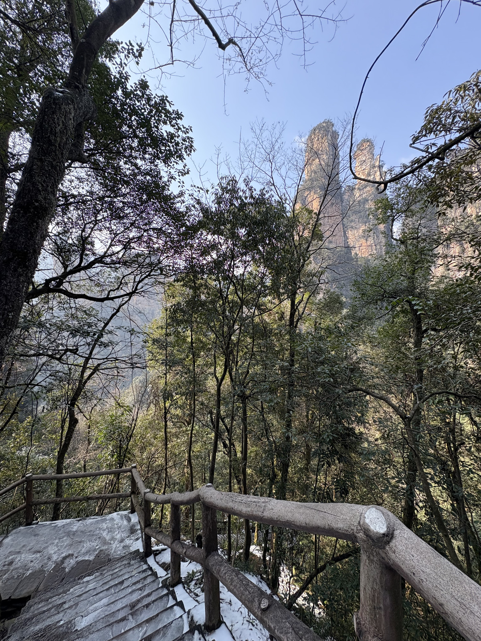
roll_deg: -0.7
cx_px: 240
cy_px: 320
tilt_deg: +0.1
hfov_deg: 85.7
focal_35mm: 14
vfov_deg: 102.1
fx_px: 259
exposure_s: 1/235
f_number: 2.2
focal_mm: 2.22
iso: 64
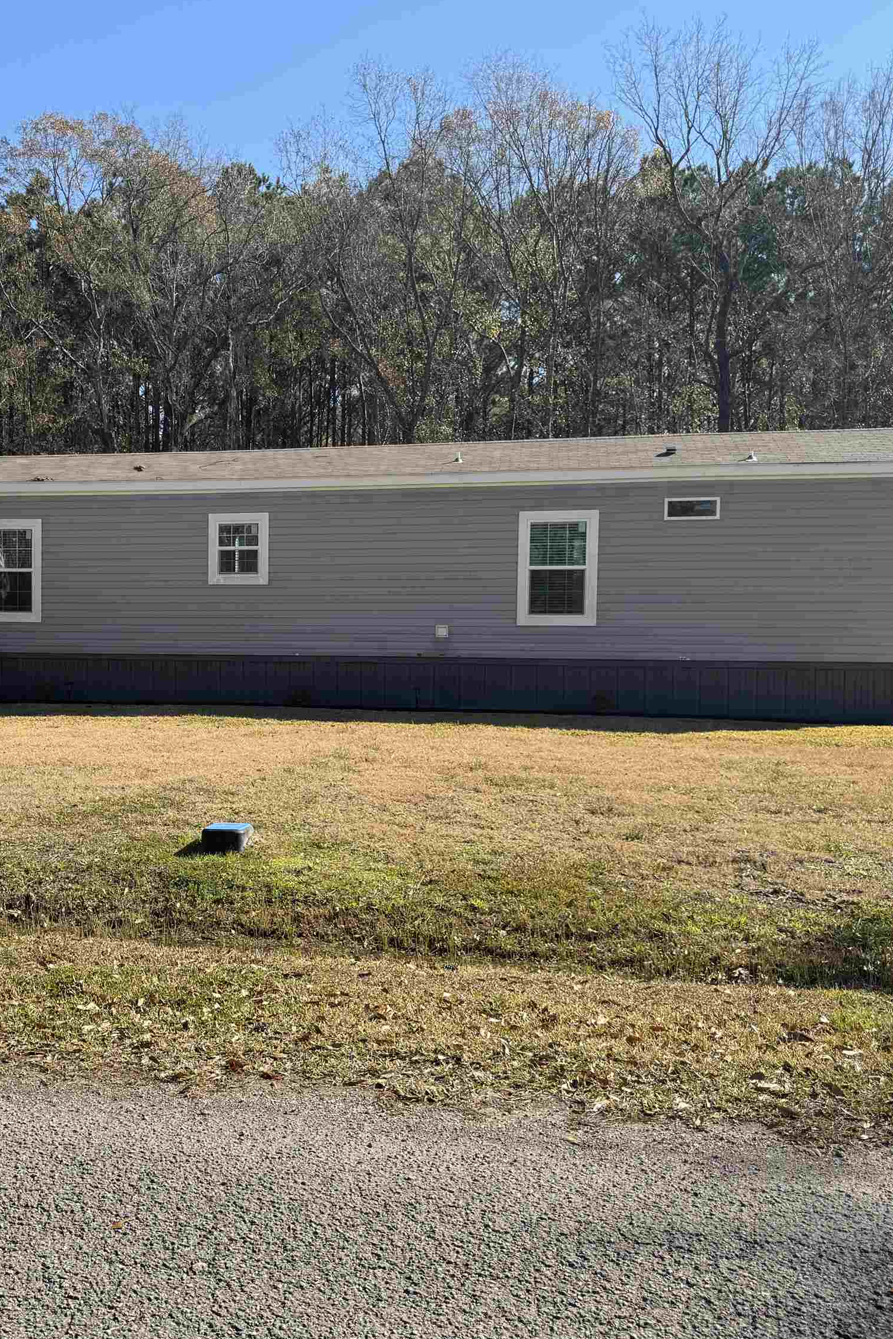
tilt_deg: -2.0
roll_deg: -0.1
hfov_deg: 38.0
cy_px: 661
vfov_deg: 55.8
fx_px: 1265
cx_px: 235
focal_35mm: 34
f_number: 1.78
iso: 80
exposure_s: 1/2604
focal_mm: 6.76
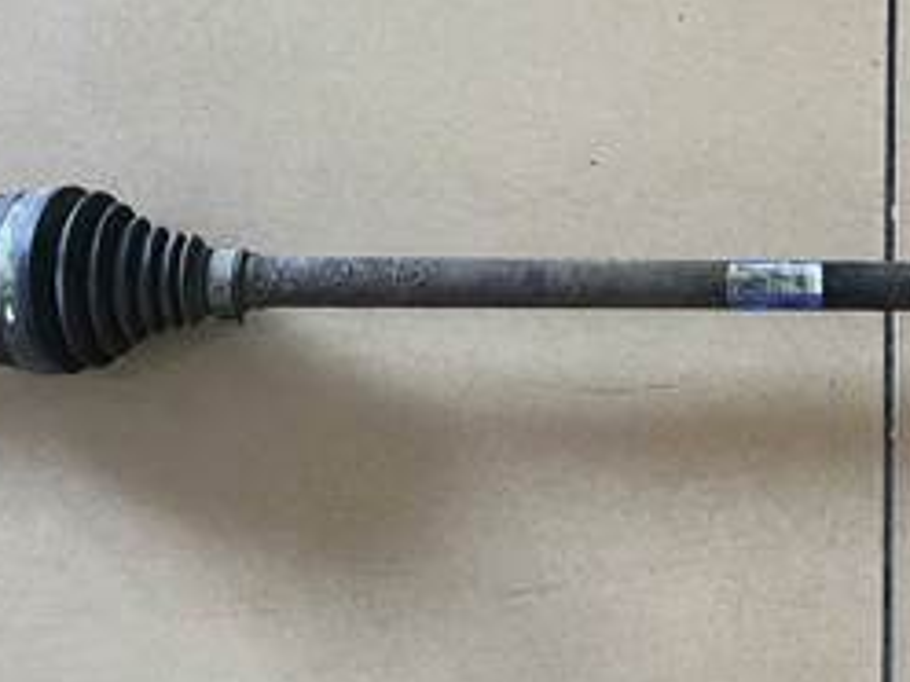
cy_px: 257
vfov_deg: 21.9
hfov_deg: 28.2
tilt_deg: -84.9
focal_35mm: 67
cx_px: 767
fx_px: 1761
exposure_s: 1/50
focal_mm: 5.1
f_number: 1.6
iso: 100
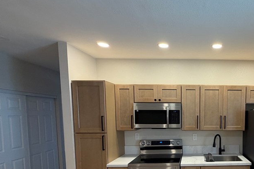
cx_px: 199
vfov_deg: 51.1
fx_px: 169
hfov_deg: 67.6
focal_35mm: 24
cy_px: 125
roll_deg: +0.4
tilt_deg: -3.9
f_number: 2.2
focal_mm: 2.22
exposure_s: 1/60
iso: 160
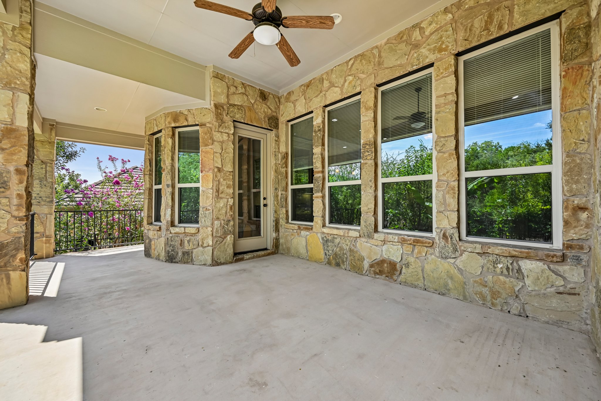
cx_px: 300
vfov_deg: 81.2
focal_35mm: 14
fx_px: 234
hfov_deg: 104.3
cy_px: 200
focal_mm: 14
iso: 100
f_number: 8
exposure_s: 1/80
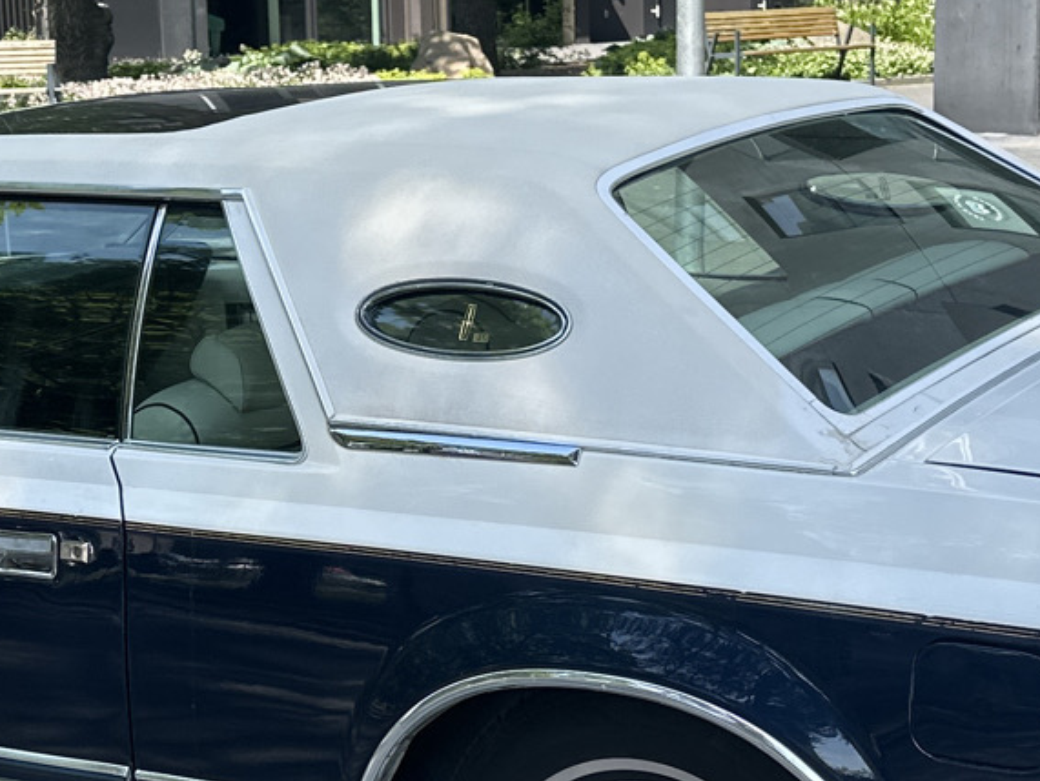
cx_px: 410
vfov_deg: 17.6
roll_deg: +1.8
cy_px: 399
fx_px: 2525
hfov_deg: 23.2
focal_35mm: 84
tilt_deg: -10.1
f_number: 1.78
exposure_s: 1/1272
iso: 80
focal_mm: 6.86
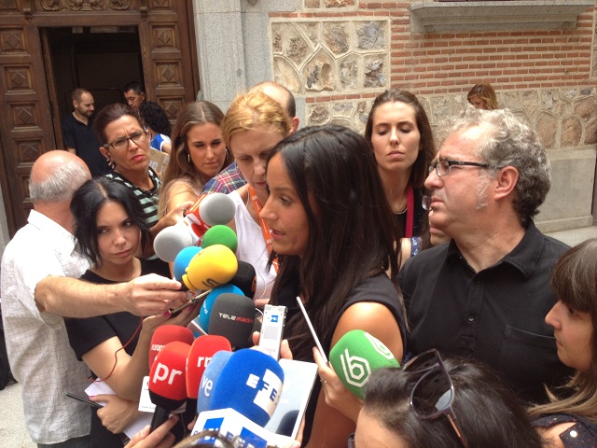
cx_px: 298
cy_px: 224
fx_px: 604
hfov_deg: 52.6
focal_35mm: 35
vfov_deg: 40.7
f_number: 2.4
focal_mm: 4.28
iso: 50
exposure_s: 1/282
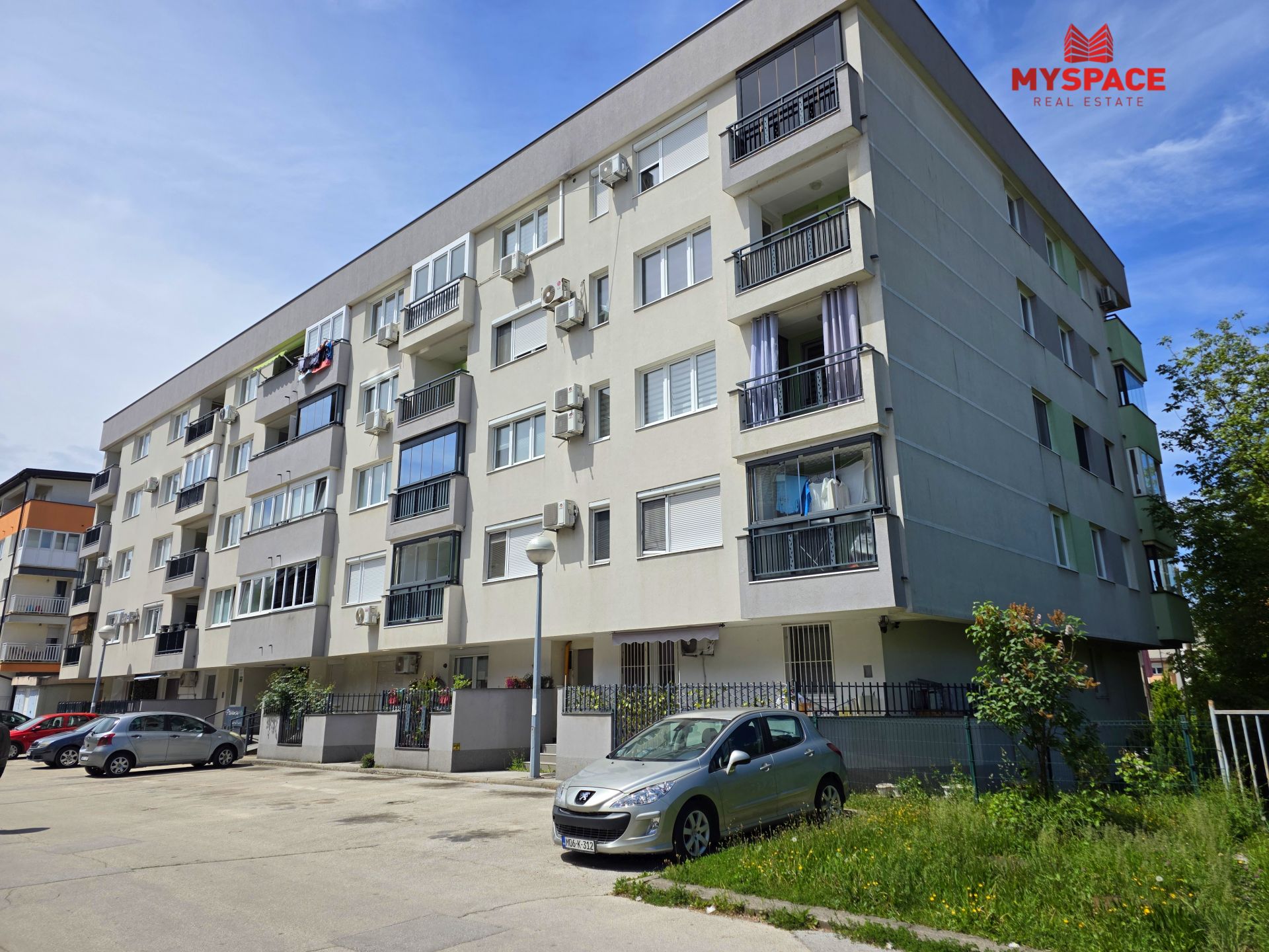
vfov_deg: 58.9
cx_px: 634
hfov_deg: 73.9
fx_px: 843
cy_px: 476
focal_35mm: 23
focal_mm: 6.3
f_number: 1.7
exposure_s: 1/7333
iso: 80
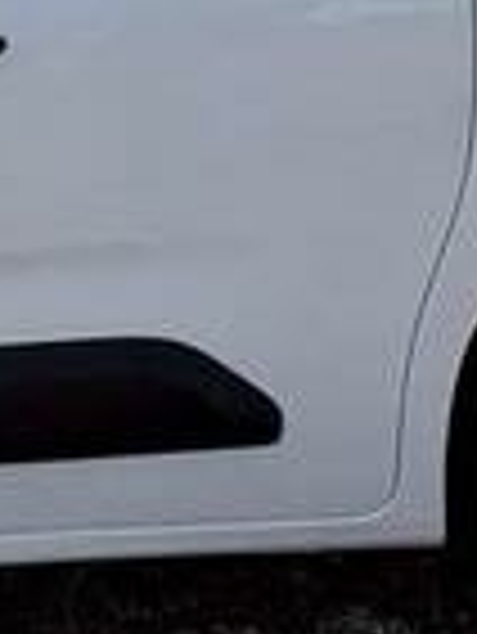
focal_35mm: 89
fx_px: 1633
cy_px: -220
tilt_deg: +9.0
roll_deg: +0.9
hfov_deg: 15.7
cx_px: -162
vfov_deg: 19.9
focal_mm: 2.22
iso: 50
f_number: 2.2
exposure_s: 1/2342
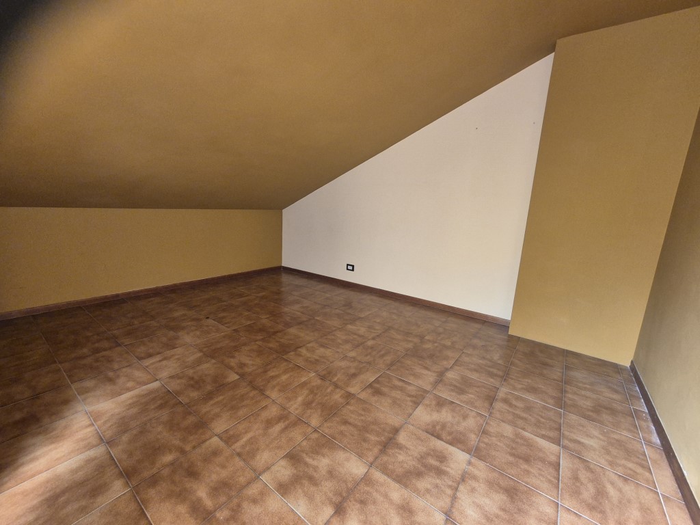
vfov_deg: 89.9
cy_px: 262
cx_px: 350
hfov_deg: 106.2
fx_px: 263
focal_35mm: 13
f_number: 2.2
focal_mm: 2.2
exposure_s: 1/50
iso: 500
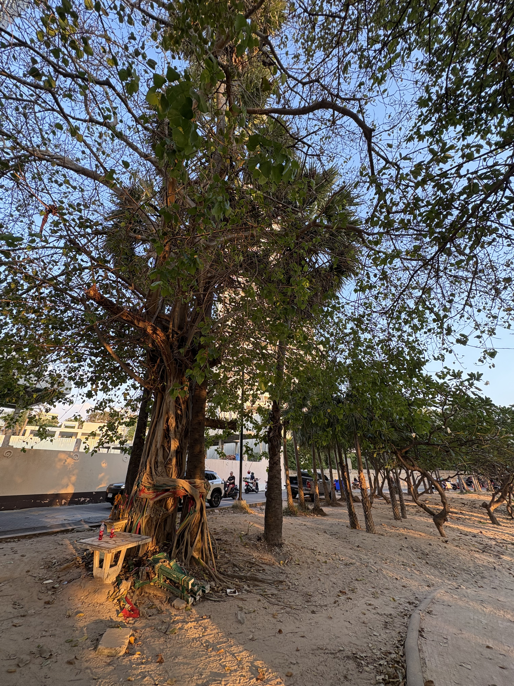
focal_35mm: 14
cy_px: 343
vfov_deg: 102.1
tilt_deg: +25.7
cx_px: 257
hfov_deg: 85.7
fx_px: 277
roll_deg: +0.3
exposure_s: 1/100
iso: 100
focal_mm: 2.22
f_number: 2.2
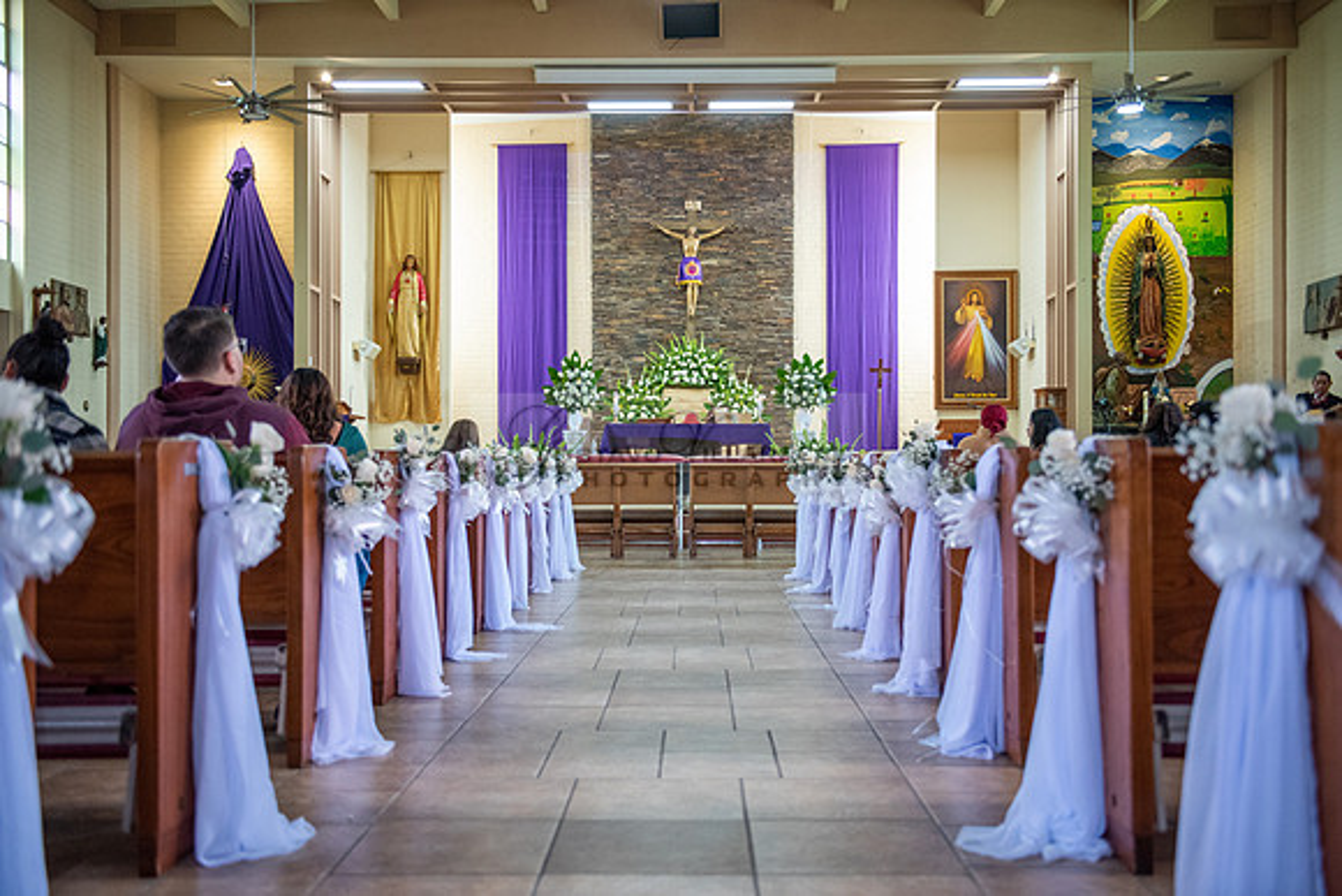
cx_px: 671
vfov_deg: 36.5
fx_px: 1356
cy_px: 448
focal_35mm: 36
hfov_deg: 52.6
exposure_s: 1/160
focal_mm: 36
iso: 2000
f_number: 2.8
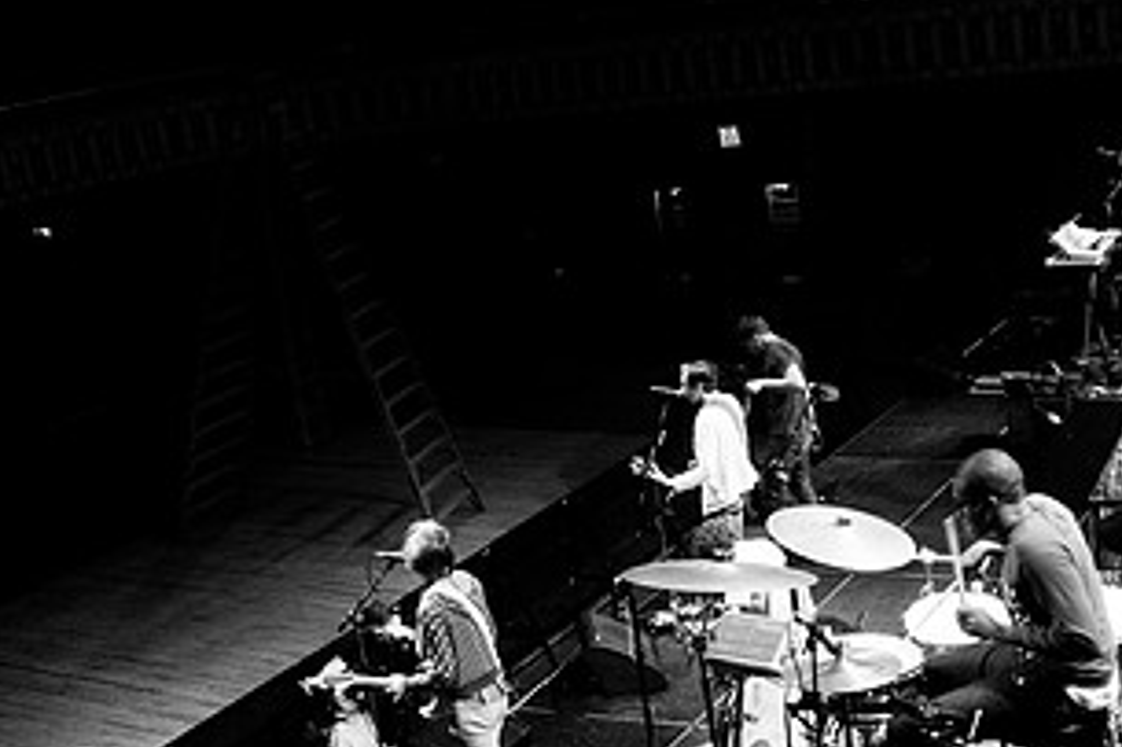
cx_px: 585
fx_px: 1775
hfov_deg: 35.1
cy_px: 477
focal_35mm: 57
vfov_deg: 23.7
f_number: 2.8
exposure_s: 1/250
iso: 640
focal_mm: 20
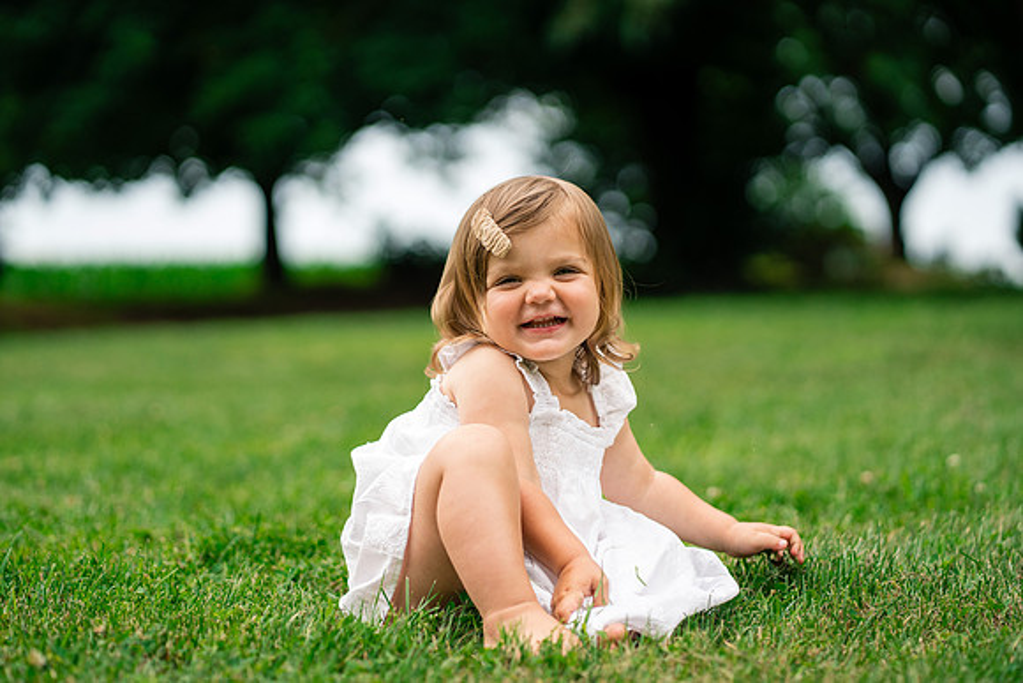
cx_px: 512
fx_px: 2416
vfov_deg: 16.1
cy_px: 342
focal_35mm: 85
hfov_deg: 23.9
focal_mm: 85
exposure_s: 1/2500
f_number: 2.5
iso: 400
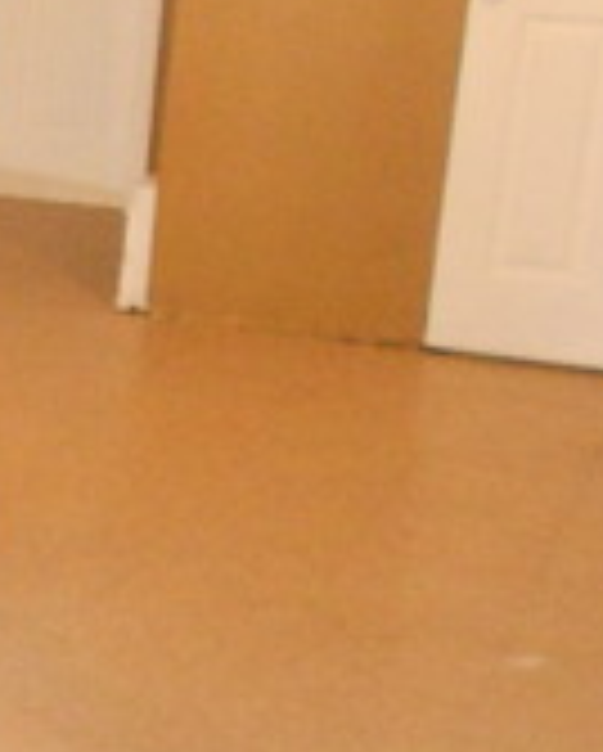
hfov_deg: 12.8
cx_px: -770
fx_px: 2160
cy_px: 266
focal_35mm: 97
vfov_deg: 19.7
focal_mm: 4.6
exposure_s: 1/25
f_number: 3.2
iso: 500
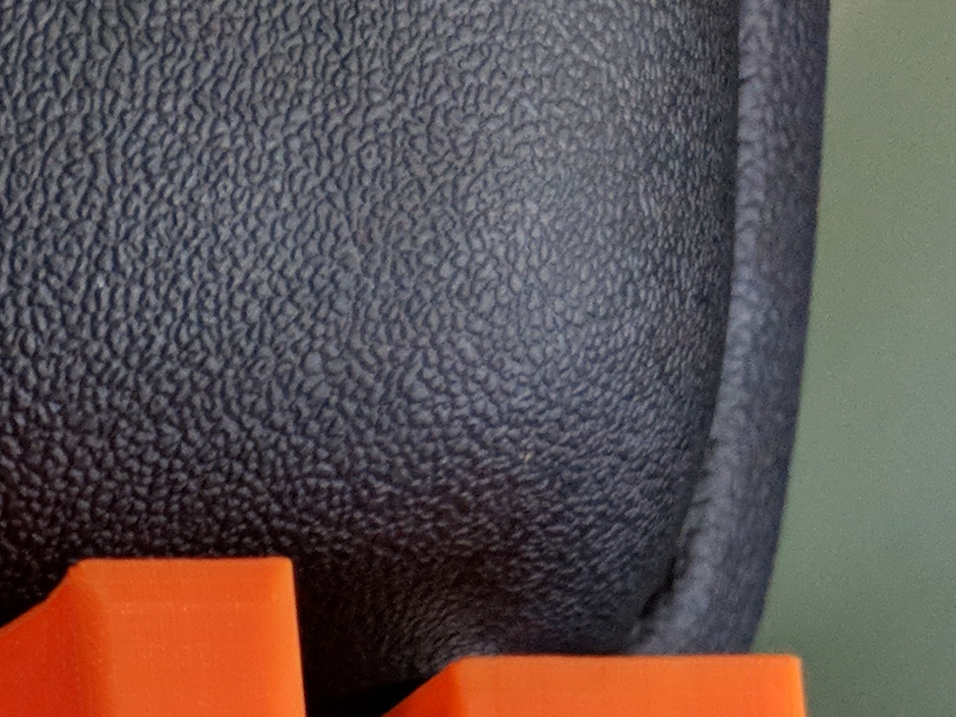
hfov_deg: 14.8
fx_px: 3093
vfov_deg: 12.0
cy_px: 1344
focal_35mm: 112
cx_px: -894
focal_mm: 4.44
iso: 400
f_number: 1.8
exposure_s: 1/30
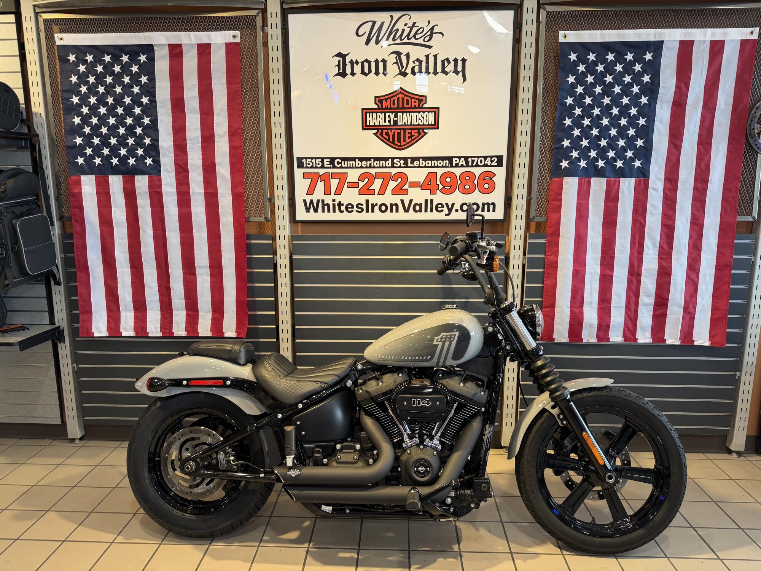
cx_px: 380
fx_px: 528
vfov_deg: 56.8
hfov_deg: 71.6
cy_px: 286
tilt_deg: -9.8
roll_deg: +0.1
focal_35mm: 24
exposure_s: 1/60
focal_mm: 6.76
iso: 125
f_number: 1.78
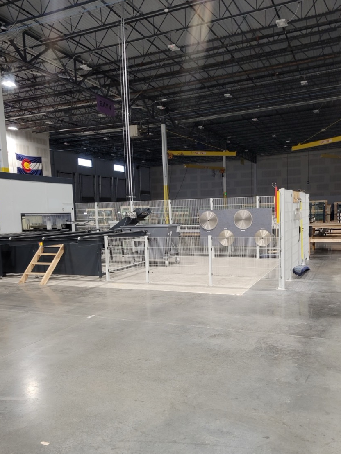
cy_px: 250
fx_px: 394
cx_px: 193
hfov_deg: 46.7
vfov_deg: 59.8
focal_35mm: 30
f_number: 1.8
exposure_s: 1/60
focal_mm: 5.4
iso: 250
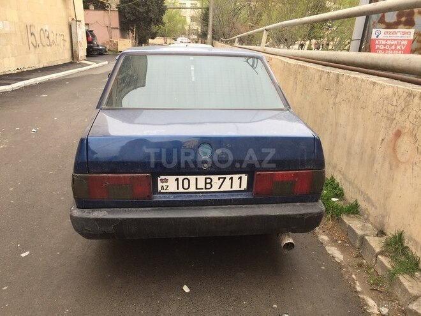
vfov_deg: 48.2
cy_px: 158
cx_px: 210
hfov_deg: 61.7
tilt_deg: -19.4
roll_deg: -1.5
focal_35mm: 29
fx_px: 353
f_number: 2.2
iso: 32
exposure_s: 1/271
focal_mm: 4.15
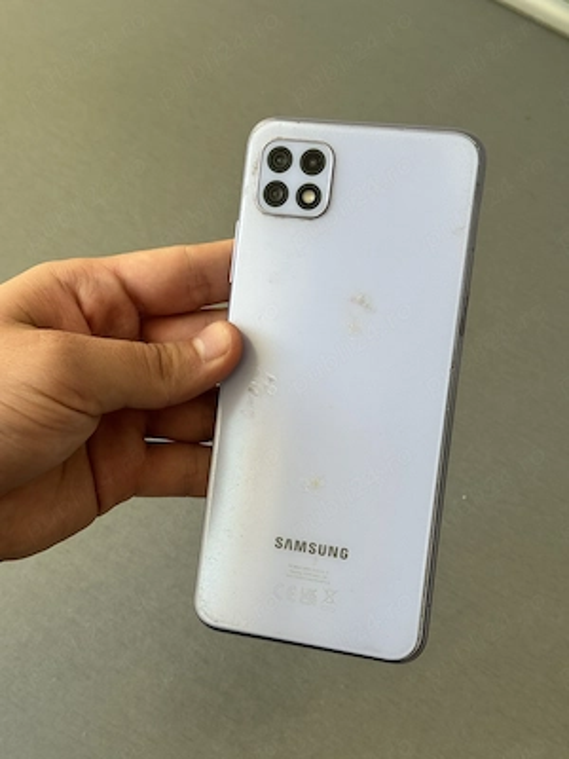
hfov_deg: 30.3
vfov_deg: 39.7
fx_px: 1052
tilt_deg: -62.3
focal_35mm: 48
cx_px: 284
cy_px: 380
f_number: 1.78
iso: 80
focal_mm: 6.76
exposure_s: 1/121
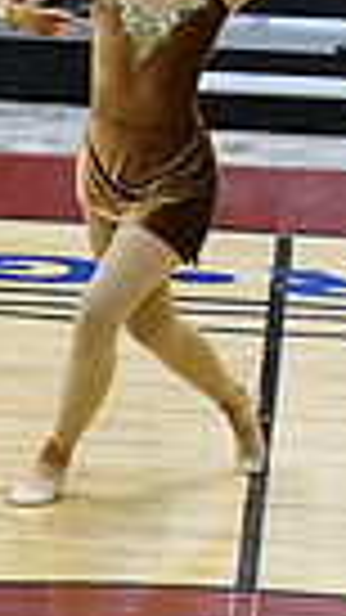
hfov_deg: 2.6
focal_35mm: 465
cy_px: 510
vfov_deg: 4.6
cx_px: -800
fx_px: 7589
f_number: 4
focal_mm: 70
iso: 5000
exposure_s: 1/400
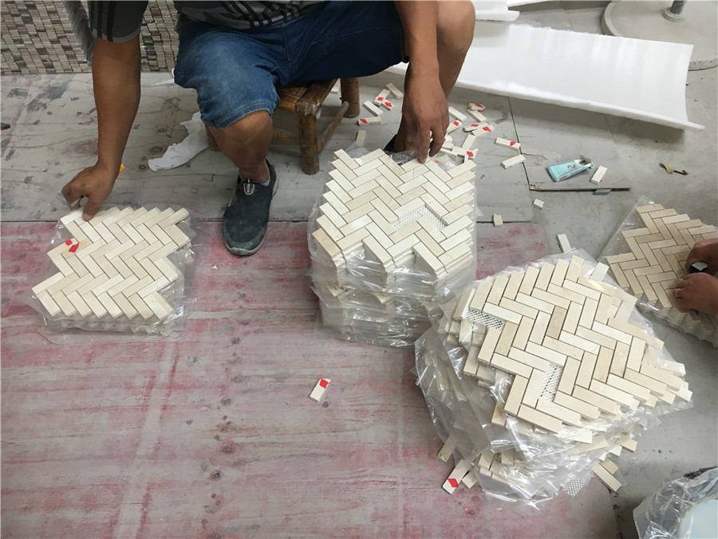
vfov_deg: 48.2
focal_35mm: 29
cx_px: 359
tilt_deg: -53.7
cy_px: 270
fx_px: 602
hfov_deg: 61.7
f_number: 2.2
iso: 80
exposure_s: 1/33
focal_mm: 4.15
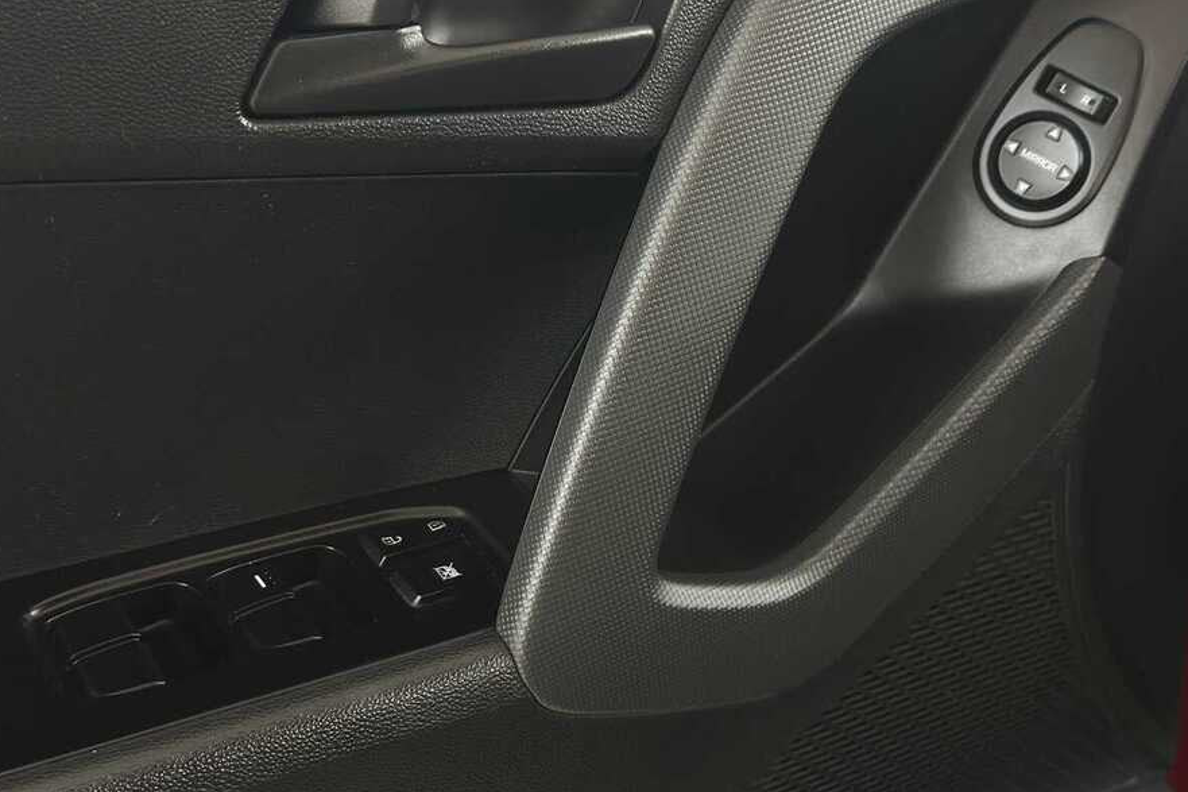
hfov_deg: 38.9
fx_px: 1683
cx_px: 597
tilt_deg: -28.1
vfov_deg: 26.5
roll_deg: +0.8
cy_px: 408
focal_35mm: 51
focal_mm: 6.86
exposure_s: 1/33
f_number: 1.78
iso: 400
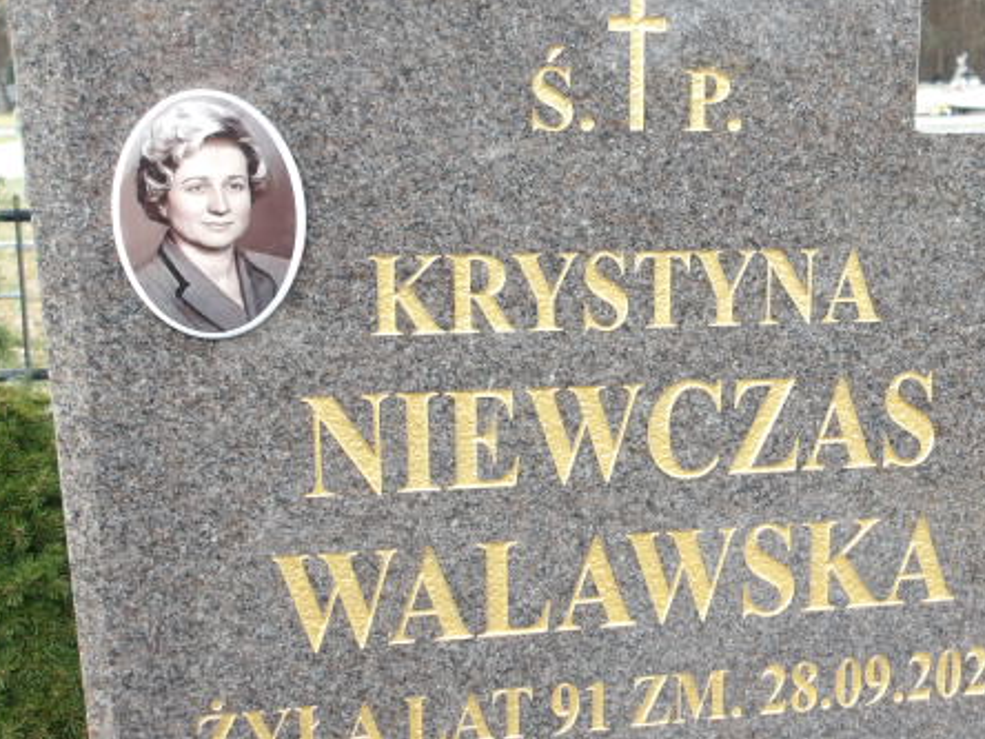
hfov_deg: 38.3
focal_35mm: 49
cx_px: 681
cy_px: 404
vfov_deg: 29.7
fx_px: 1394
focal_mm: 6.1
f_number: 3.3
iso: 100
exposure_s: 1/167
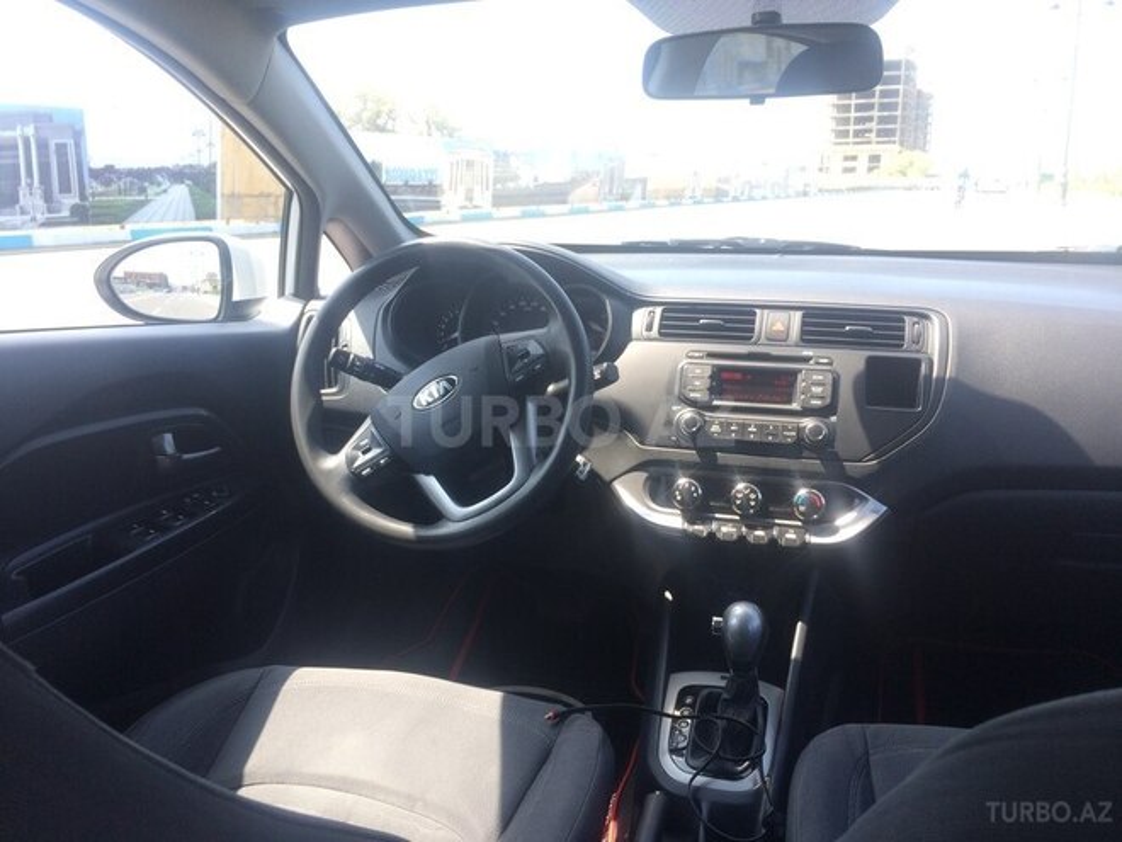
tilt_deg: -13.9
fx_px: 940
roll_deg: -1.2
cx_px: 561
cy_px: 421
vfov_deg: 48.2
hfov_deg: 61.7
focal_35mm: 29
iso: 32
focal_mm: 4.15
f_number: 2.2
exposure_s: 1/208
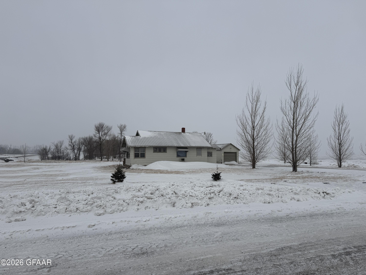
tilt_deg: +4.1
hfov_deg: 71.6
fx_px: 254
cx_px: 183
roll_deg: -1.4
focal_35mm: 24
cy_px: 138
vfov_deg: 56.8
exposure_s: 1/8130
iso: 80
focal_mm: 6.76
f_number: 1.78
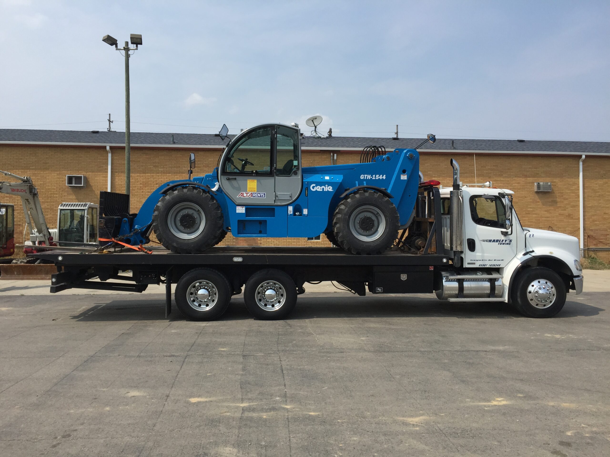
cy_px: 228
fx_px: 511
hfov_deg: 61.7
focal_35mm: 29
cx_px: 305
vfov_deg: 48.2
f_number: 2.2
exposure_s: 1/2475
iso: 32
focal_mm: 4.15
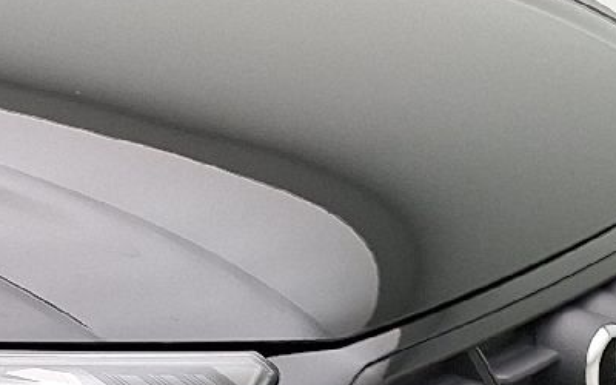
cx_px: -547
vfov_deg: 11.0
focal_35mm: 117
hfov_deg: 15.1
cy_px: 448
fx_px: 1964
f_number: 1.8
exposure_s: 1/100
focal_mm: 5.54
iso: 64
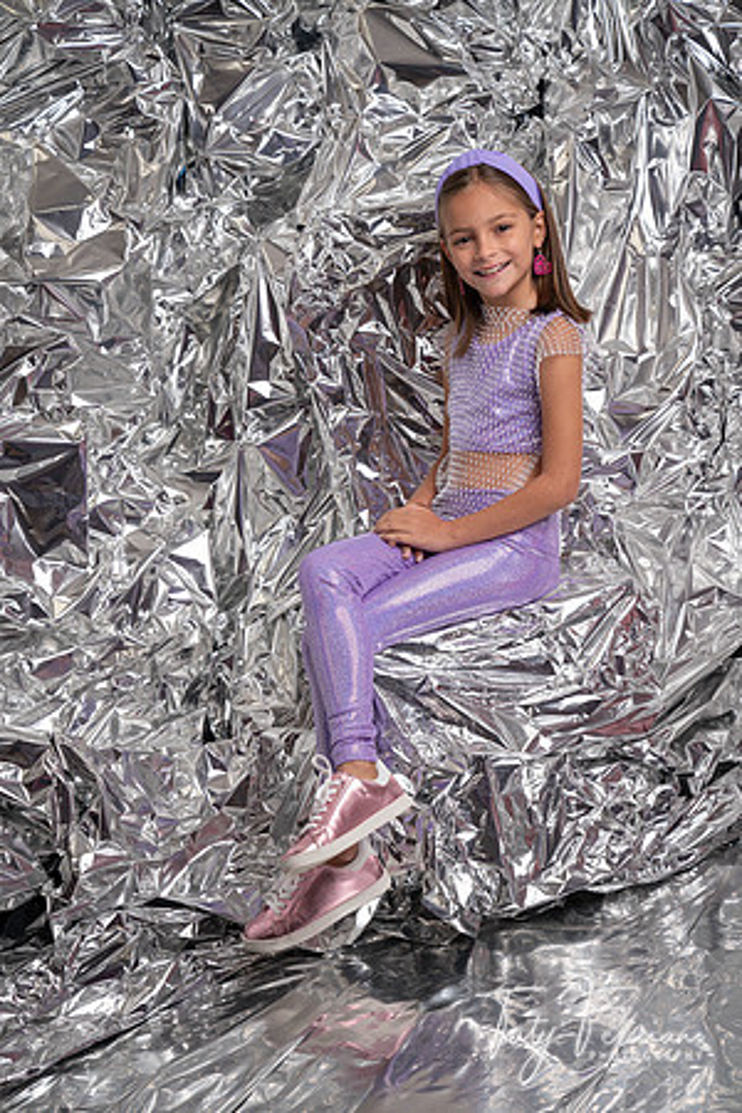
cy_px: 556
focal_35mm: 59
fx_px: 1824
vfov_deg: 33.9
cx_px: 371
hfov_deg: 23.0
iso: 160
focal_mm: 59
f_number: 5.6
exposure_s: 1/160
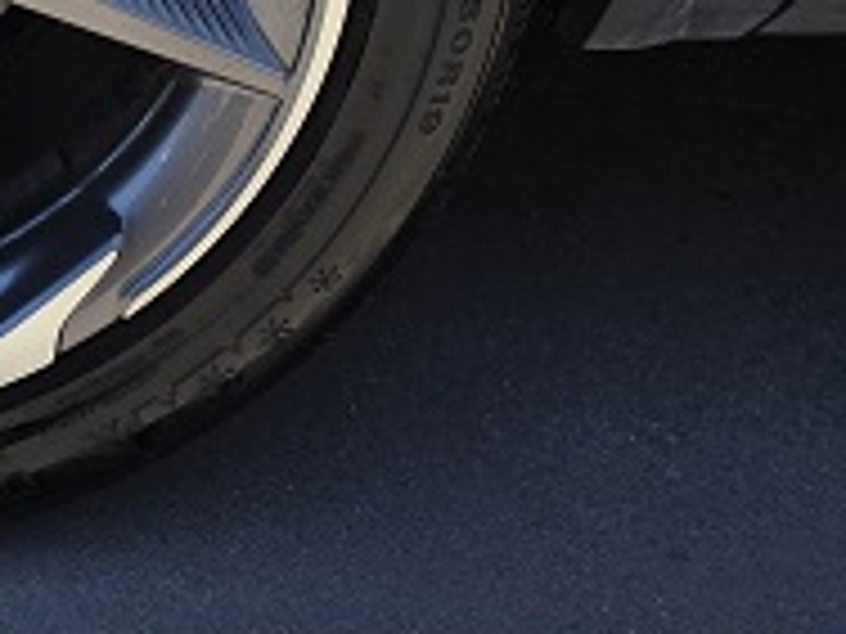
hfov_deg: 16.5
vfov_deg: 13.6
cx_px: -702
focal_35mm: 98
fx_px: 2395
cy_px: -490
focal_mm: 6.5
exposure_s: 1/7939
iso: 40
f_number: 1.4
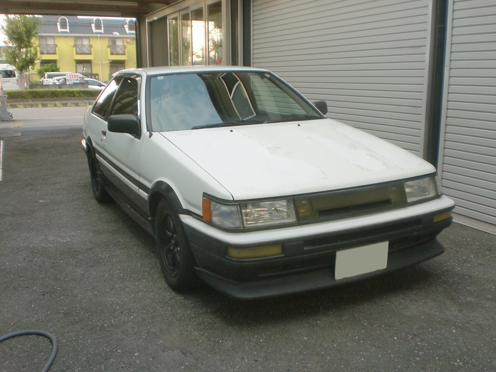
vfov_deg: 40.7
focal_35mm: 35
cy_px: 186
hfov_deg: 52.6
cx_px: 248
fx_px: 502
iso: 160
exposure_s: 1/60
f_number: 3.1
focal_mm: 6.3
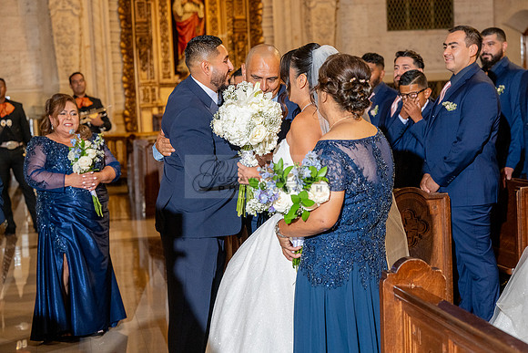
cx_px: 264
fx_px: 1027
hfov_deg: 28.8
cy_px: 176
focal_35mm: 70
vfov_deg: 19.5
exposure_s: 1/200
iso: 2000
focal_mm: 70
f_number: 4.5
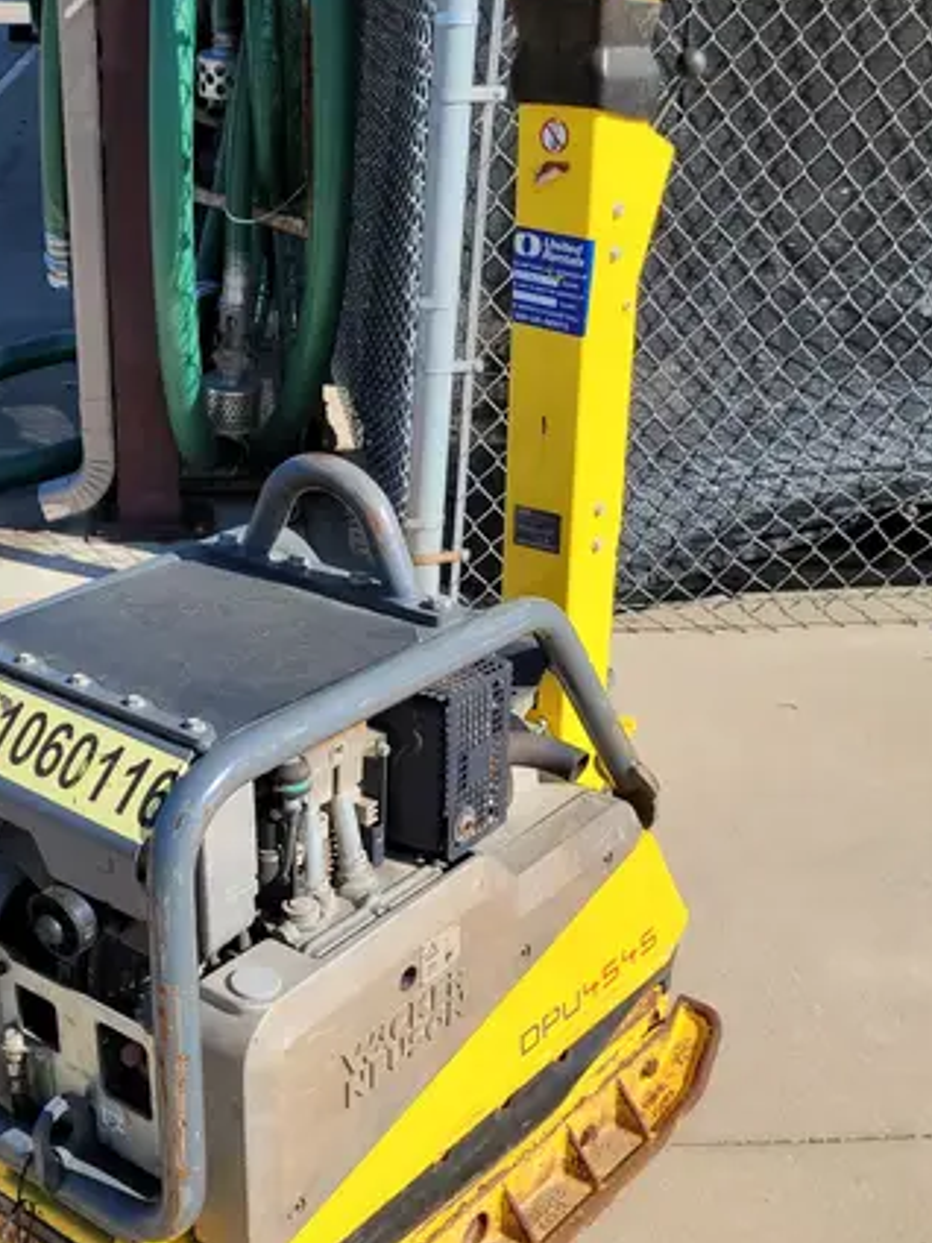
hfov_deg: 31.7
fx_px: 1615
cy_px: 846
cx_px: 258
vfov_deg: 41.4
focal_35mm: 45
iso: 40
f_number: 1.8
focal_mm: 5.4
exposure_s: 1/2252
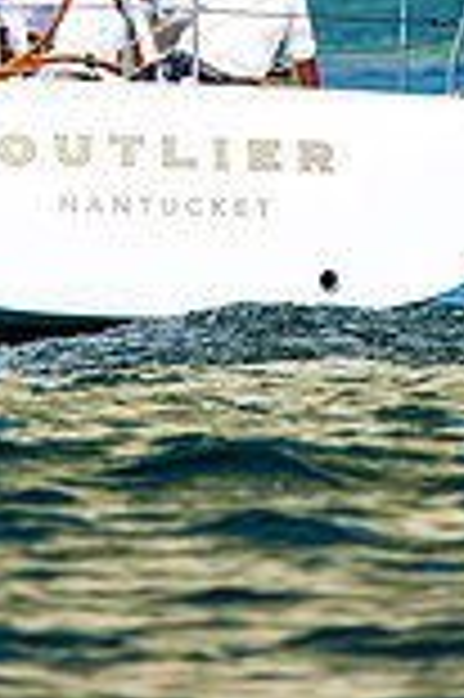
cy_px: -252
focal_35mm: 871
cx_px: 16
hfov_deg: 1.6
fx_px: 16876
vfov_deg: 2.4
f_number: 5
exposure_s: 1/2500
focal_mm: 300
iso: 250
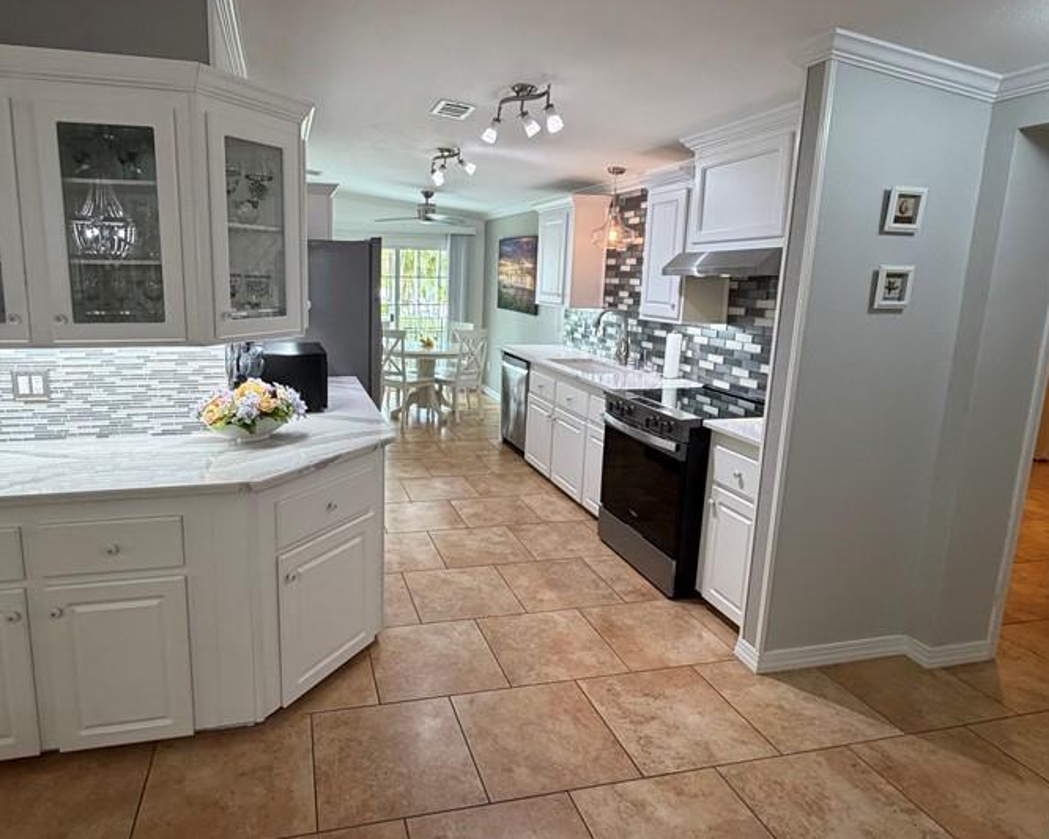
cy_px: 387
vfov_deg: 65.5
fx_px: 652
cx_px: 425
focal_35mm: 21
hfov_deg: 76.8
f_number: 2.2
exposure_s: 1/120
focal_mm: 2.22
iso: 250
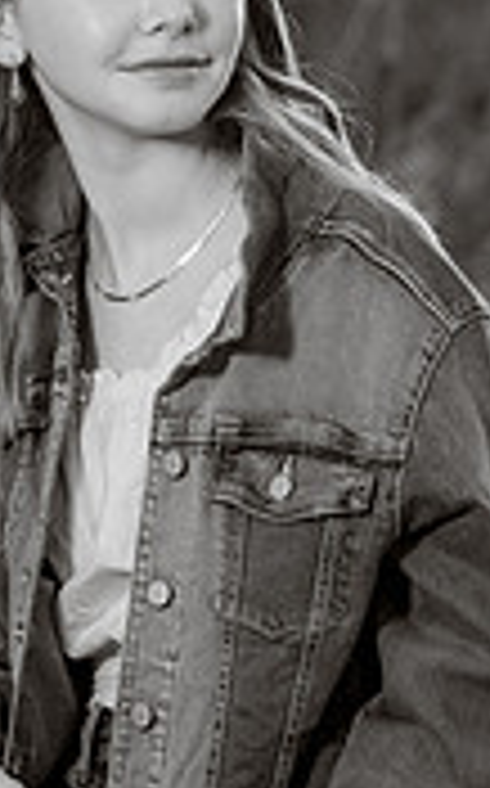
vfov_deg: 7.6
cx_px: 157
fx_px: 5890
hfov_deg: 4.8
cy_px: 486
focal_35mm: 275
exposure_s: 1/200
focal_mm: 105
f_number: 4
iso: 250
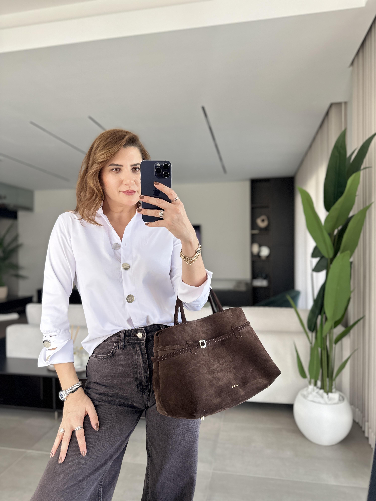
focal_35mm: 24
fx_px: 348
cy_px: 250
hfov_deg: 56.8
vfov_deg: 71.6
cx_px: 188
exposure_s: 1/92
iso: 250
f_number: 1.78
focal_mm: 6.86
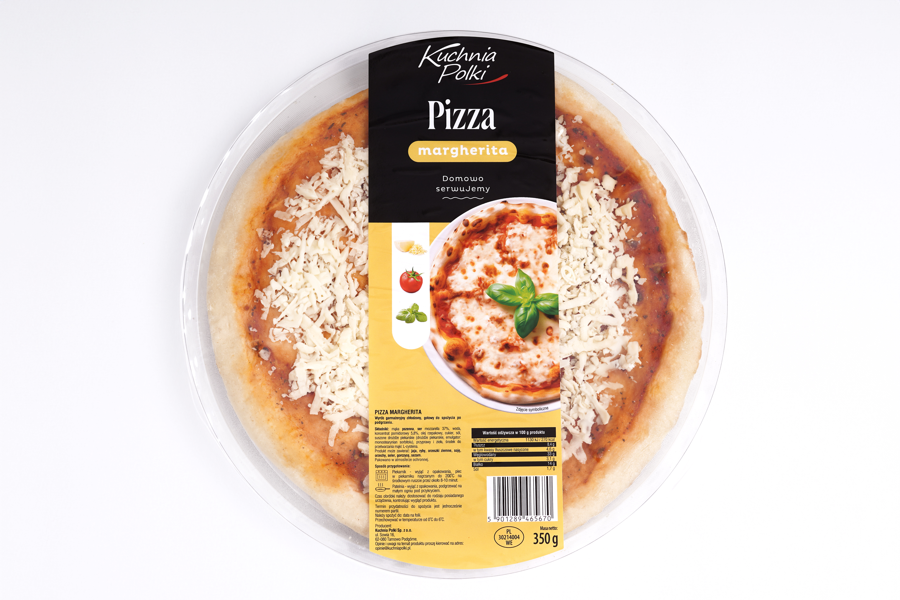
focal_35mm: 50
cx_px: 450
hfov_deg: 39.6
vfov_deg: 27.0
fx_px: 1250
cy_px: 300
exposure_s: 1/125
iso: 100
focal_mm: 50
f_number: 8
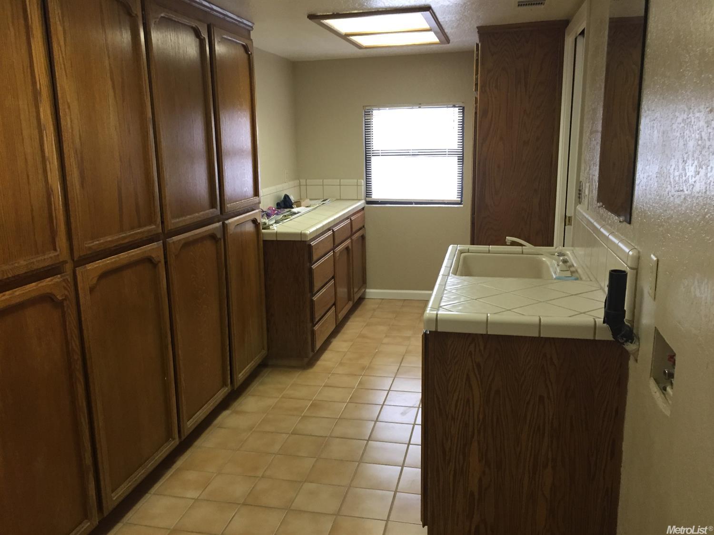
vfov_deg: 48.2
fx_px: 598
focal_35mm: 29
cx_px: 357
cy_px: 268
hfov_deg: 61.7
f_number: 2.2
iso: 160
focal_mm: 4.15
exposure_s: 1/30
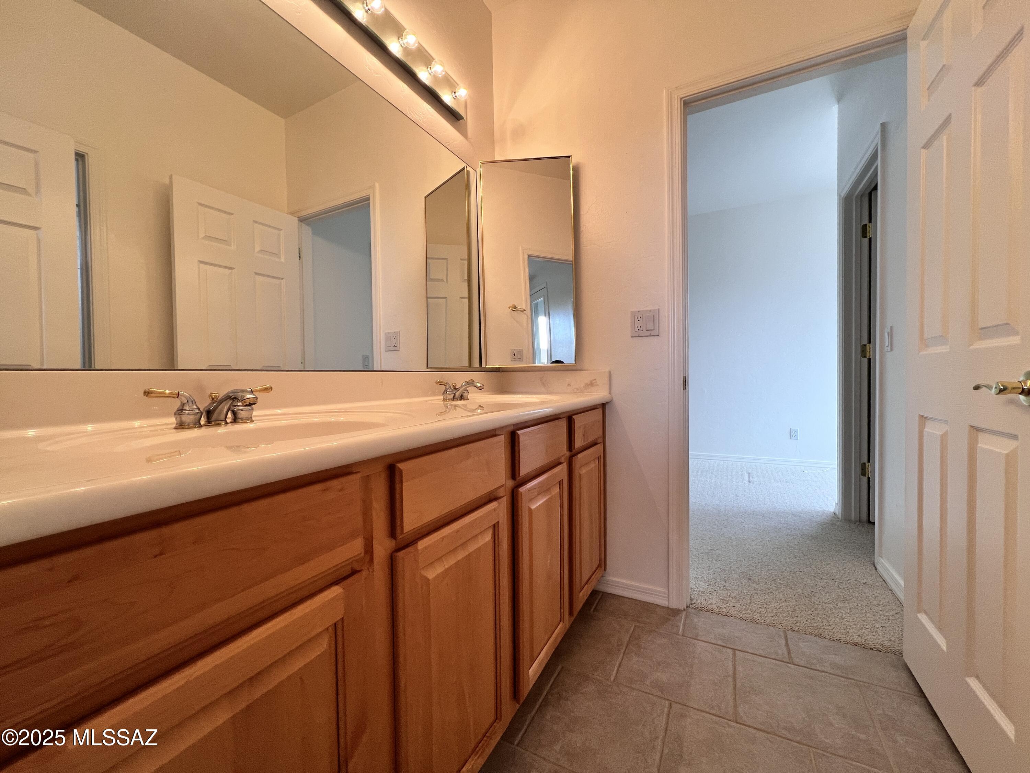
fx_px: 387
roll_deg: +0.4
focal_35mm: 13
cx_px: 515
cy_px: 386
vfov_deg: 89.9
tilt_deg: -0.9
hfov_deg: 106.2
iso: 64
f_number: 1.8
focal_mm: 1.57
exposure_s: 1/120
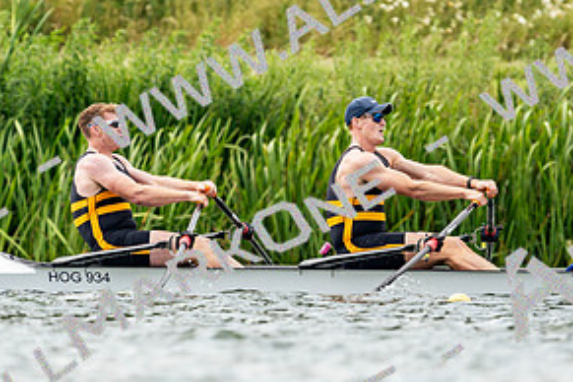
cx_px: 337
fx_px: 19019
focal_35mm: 1195
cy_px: 155
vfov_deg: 1.2
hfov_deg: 1.7
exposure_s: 1/2000
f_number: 6.3
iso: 500
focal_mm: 600
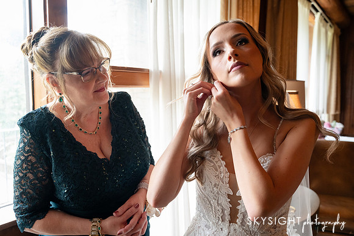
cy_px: 118
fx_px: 276
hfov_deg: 65.3
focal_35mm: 28
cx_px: 177
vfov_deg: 46.2
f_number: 4.5
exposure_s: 1/250
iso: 2000
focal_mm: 28
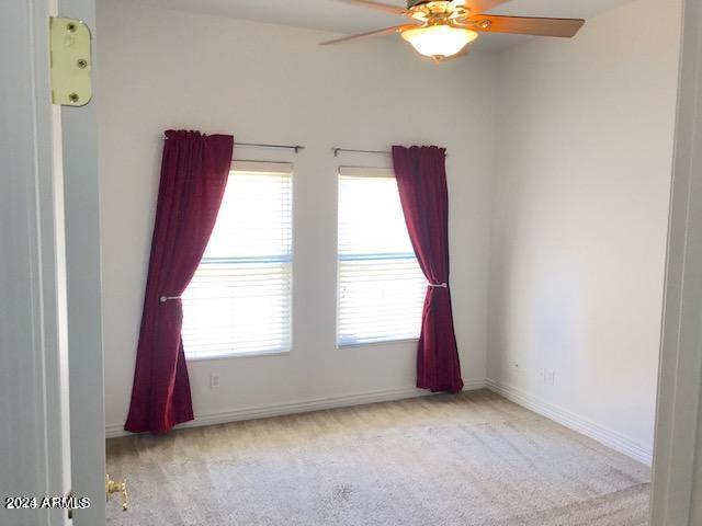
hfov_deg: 63.4
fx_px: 568
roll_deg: -0.7
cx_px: 351
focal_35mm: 28
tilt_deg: -4.3
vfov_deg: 49.7
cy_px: 263
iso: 32
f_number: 1.8
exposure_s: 1/60
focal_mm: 3.99
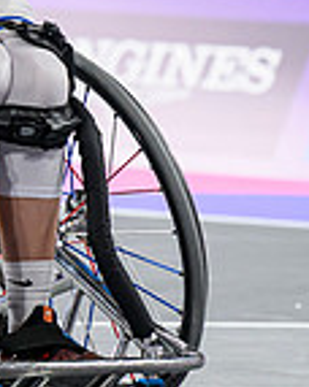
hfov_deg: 2.2
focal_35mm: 702
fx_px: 8042
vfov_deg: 2.8
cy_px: -114
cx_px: -39
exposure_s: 1/1600
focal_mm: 140
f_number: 3.2
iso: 2500
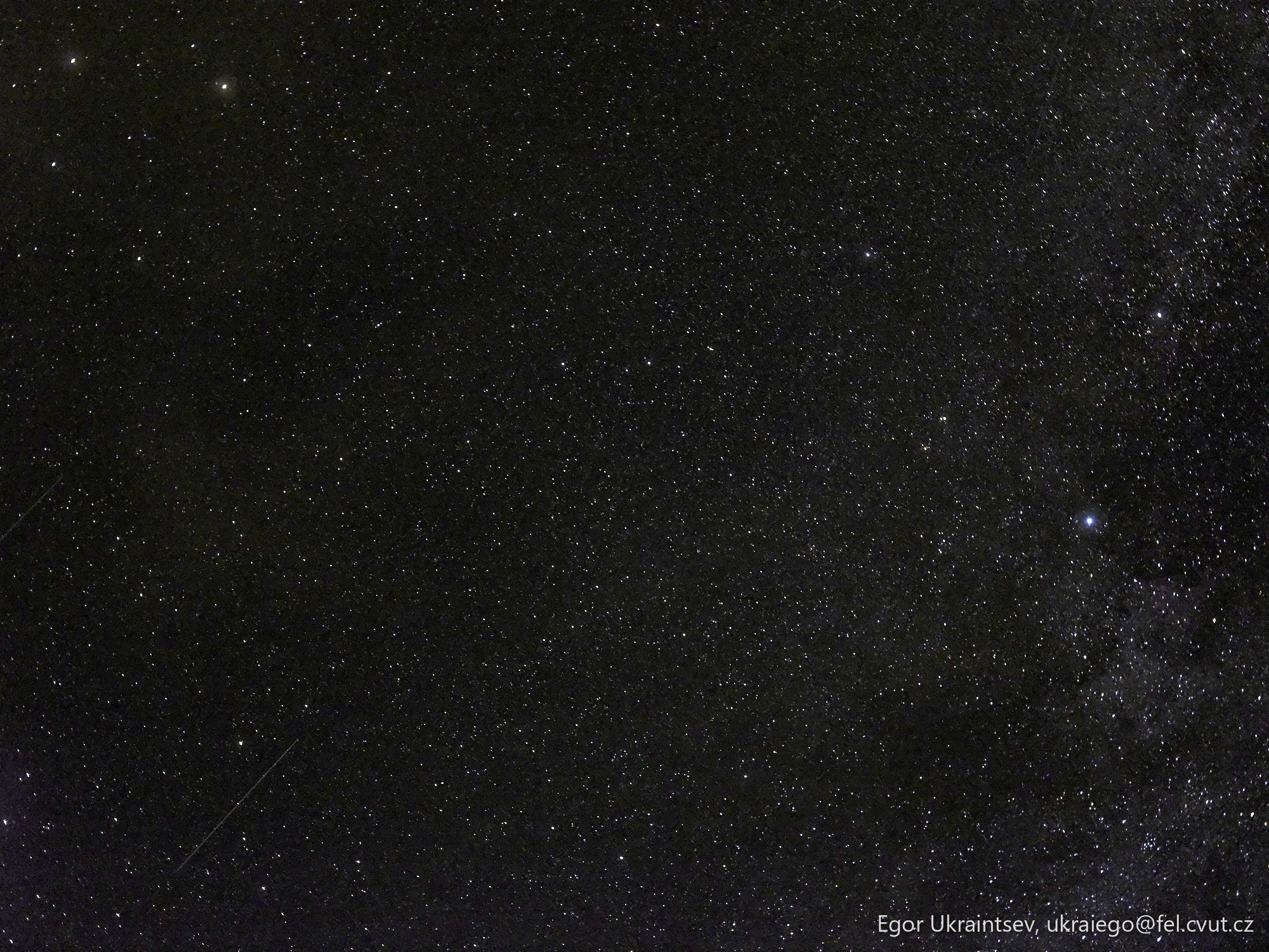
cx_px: 634
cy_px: 476
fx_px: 2016
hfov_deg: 34.9
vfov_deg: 26.6
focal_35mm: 55
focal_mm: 70
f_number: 5.6
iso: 12800
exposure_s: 15
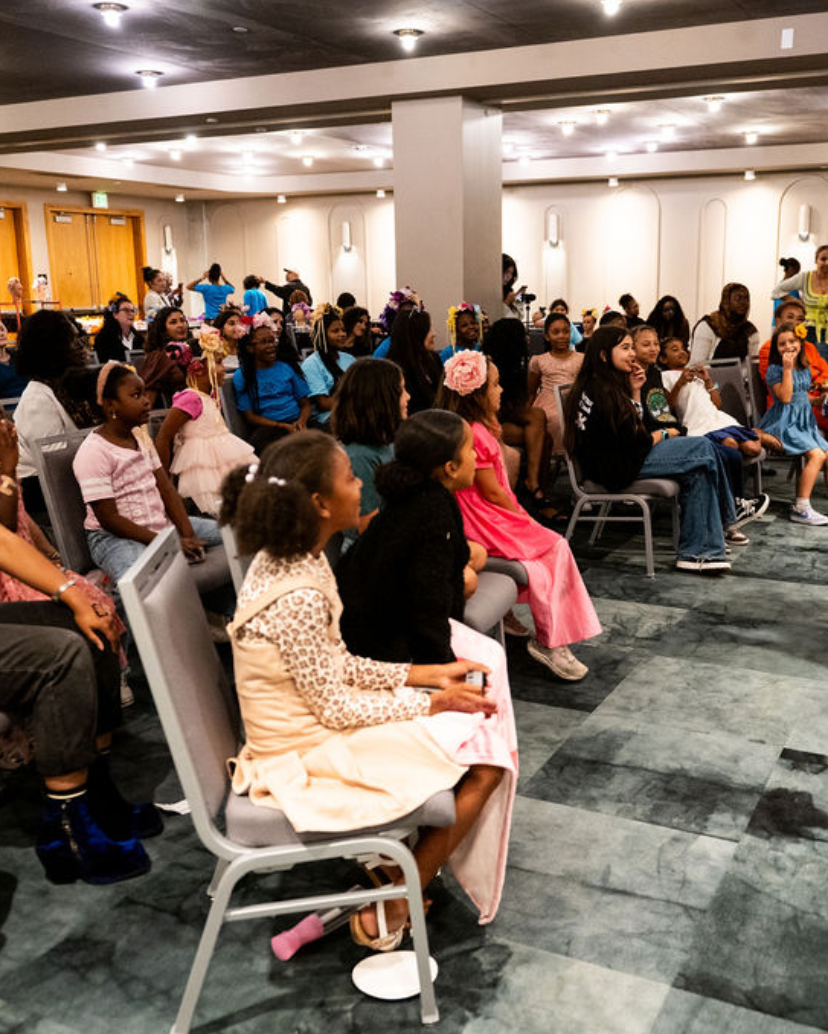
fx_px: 1041
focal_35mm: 34
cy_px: 516
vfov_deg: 52.8
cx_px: 467
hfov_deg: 43.3
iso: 2500
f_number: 2.8
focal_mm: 24
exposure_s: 1/100
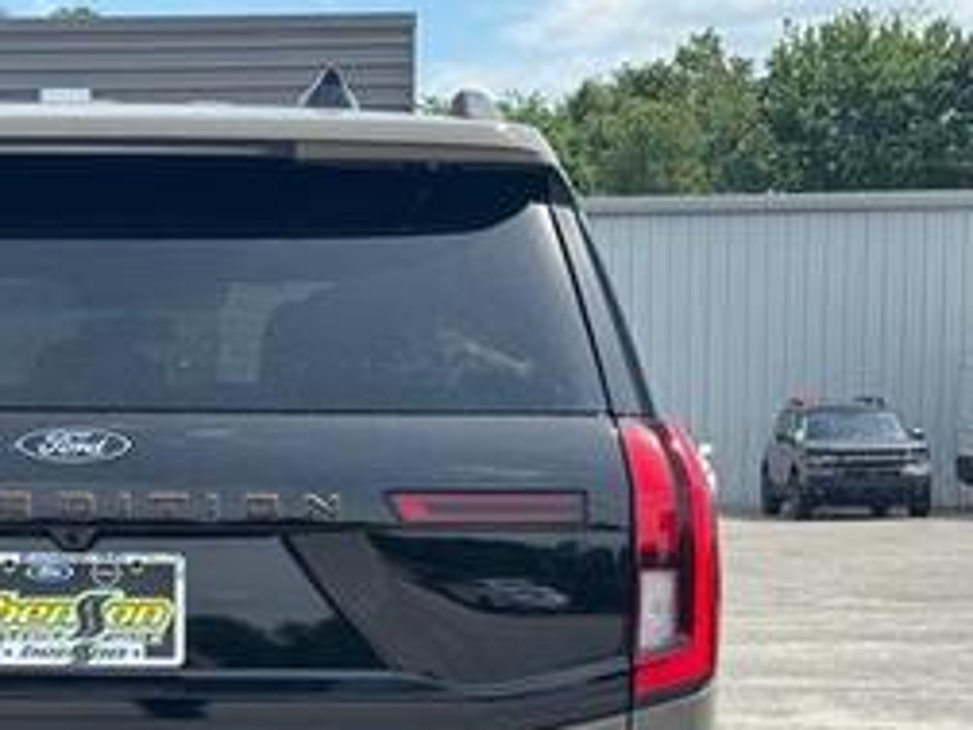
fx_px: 2698
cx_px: 139
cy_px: 664
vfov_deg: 15.2
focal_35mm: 96
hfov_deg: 20.1
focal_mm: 6.76
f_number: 1.78
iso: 64
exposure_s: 1/2331
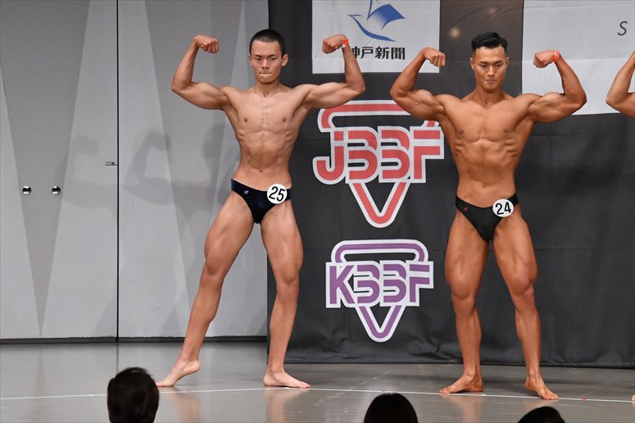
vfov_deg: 6.3
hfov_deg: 9.5
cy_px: 212
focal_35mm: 217
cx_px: 318
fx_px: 3826
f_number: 5.6
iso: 5000
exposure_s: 1/400
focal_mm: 145
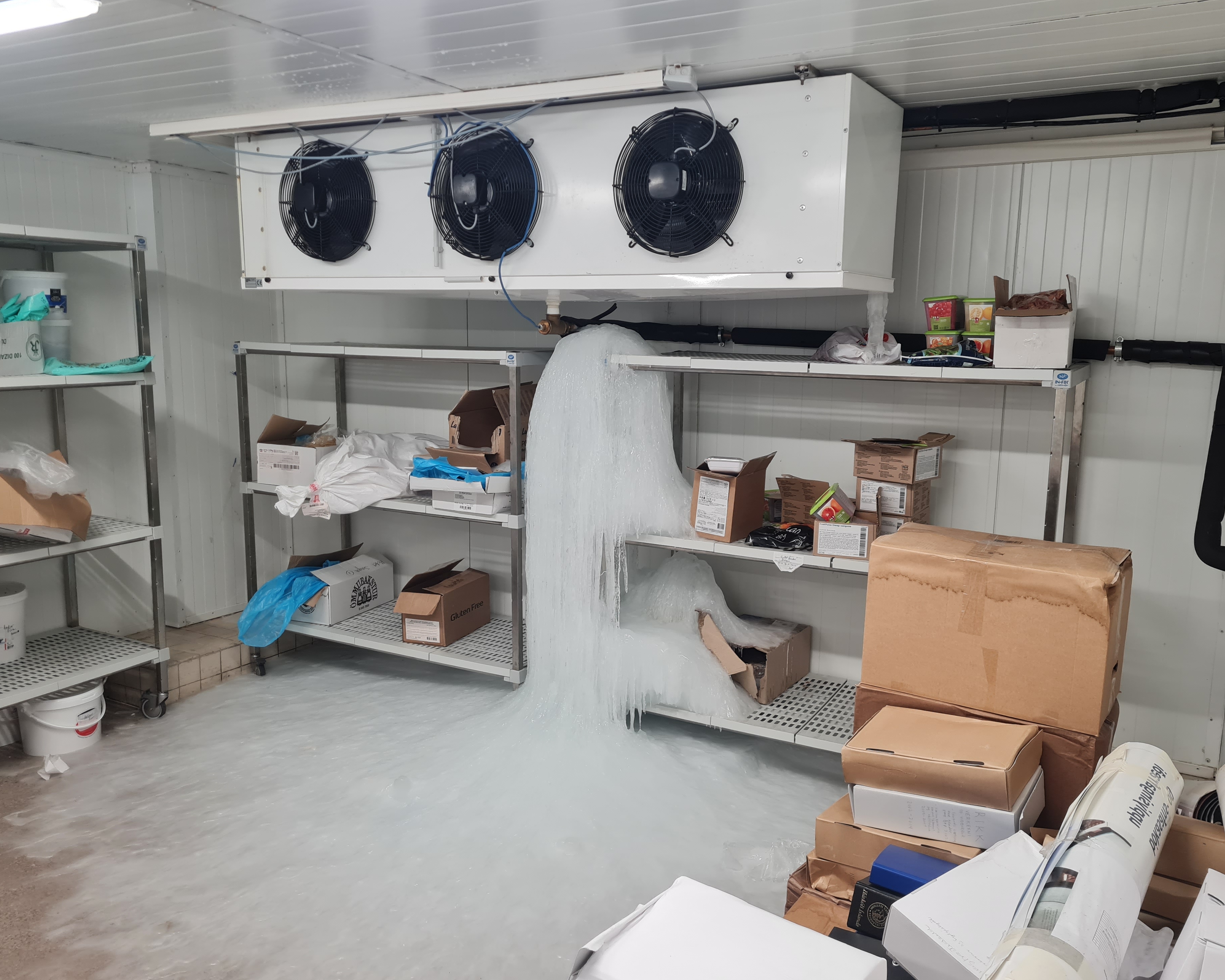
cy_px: 496
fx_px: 1015
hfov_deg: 62.1
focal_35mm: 28
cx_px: 652
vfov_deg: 51.5
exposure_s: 1/100
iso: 100
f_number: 1.8
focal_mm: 5.4
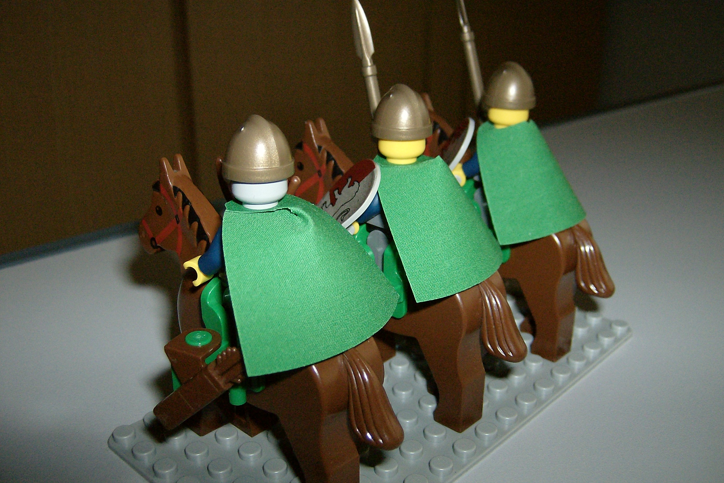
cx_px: 365
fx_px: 764
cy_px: 253
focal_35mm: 38
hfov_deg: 50.7
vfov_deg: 35.0
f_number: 2.8
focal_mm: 6
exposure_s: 1/60
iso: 200
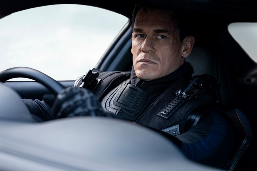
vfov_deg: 12.2
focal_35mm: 112
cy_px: 86
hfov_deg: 18.3
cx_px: 128
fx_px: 800
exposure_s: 1/500
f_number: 2.8
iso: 800
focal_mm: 112
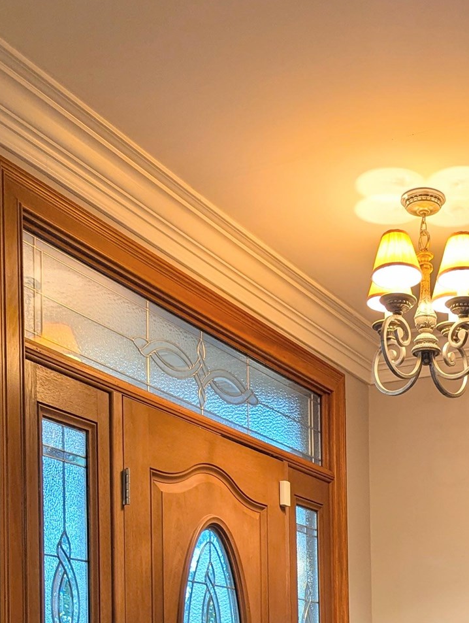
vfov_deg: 30.0
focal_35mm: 58
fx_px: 1045
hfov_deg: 24.6
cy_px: 675
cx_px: 415
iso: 82
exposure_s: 1/60
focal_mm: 6.81
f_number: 1.85
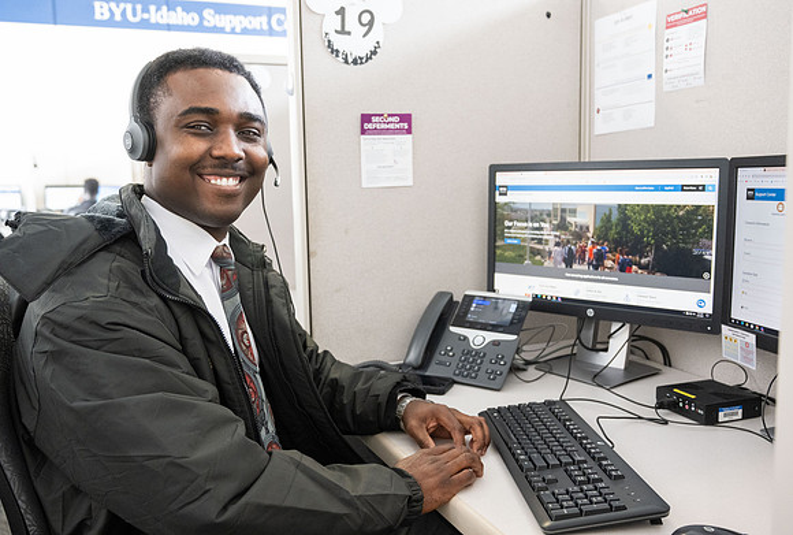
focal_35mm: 33
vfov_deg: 39.9
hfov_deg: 56.7
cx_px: 401
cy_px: 268
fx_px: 736
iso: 4000
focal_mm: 33
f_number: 4.5
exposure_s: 1/125
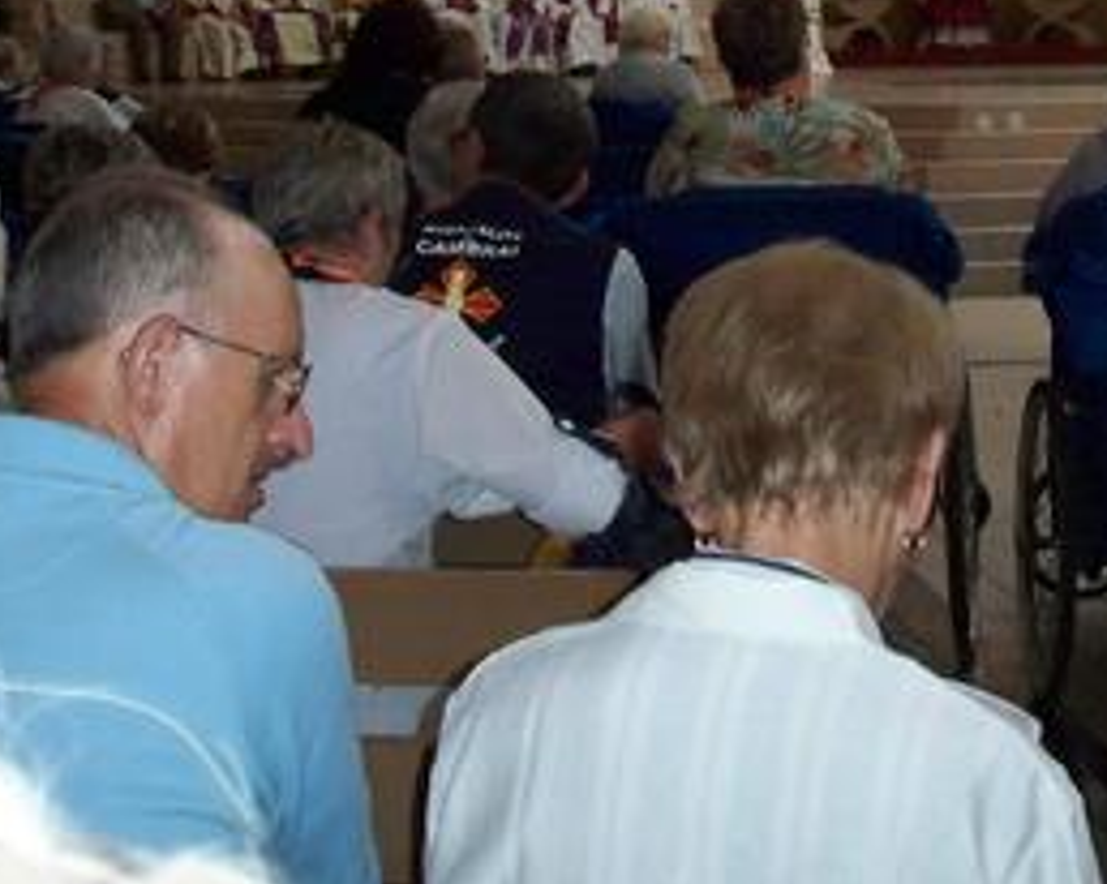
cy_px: -238
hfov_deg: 19.4
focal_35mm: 98
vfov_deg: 15.0
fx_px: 3208
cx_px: 854
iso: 200
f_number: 3.4
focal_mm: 7.9
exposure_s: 1/30
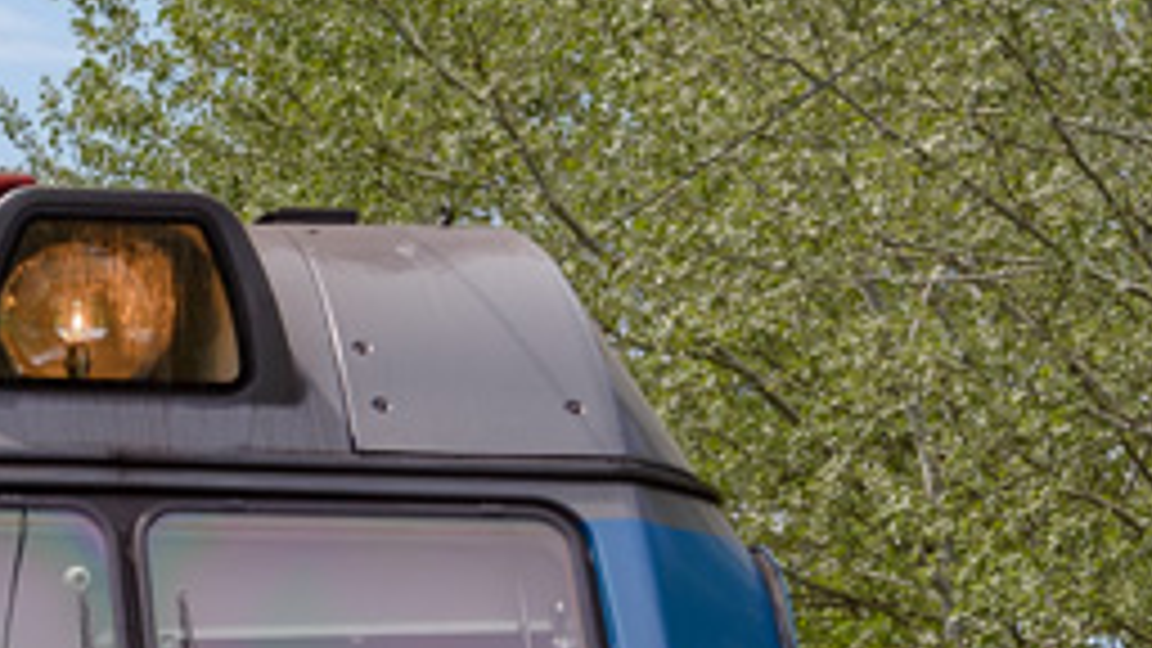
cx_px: -22
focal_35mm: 319
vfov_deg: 3.8
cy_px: 878
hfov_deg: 6.7
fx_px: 9744
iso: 200
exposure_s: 1/800
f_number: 7.1
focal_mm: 52
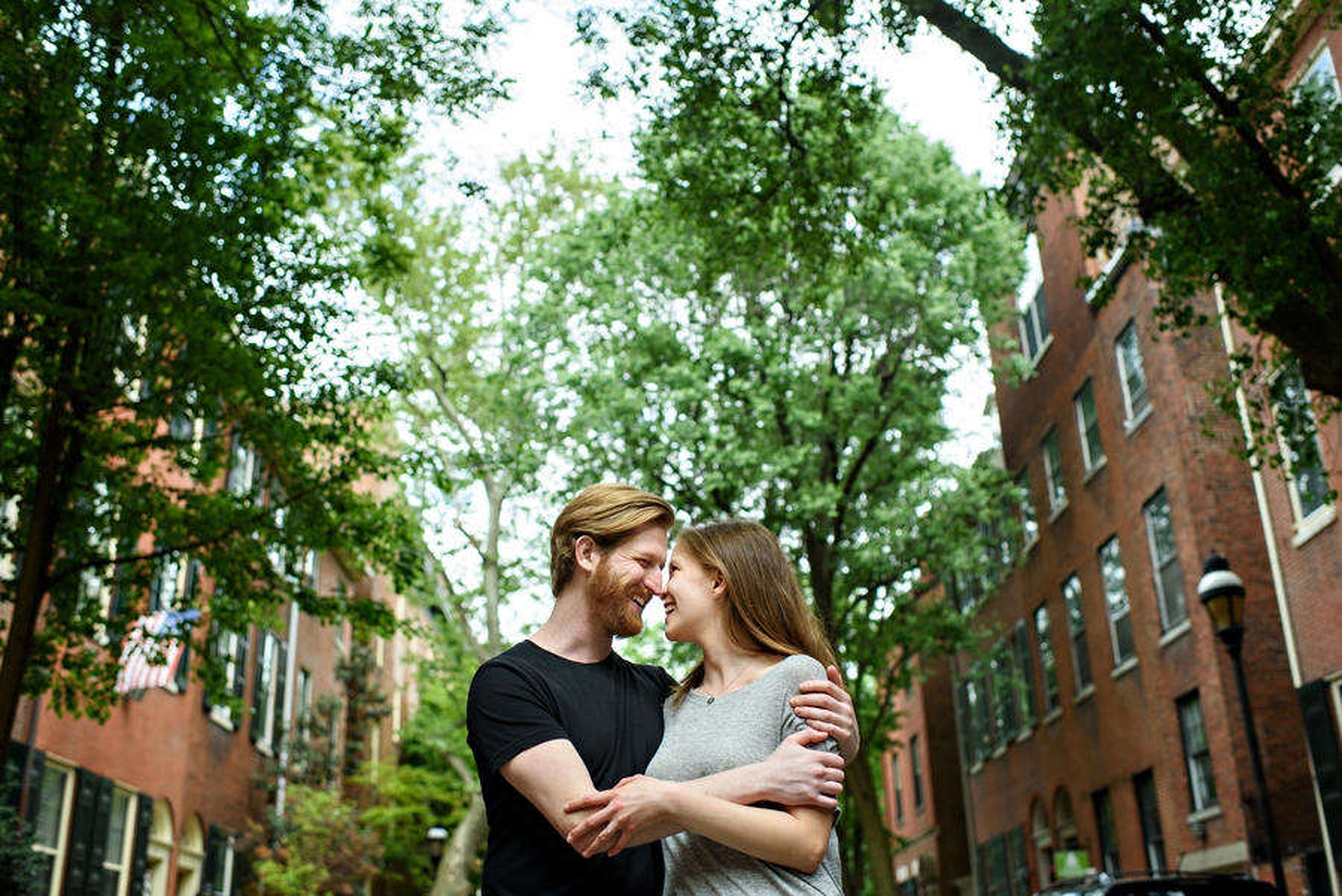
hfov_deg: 54.4
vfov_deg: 37.9
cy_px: 448
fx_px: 1305
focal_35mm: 35
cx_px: 671
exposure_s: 1/640
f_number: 2.8
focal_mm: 35
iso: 250
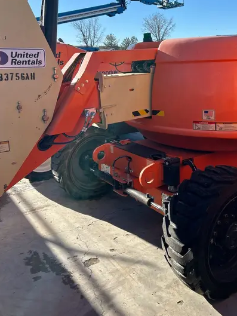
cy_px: 105
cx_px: 144
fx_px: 329
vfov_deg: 50.4
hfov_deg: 39.5
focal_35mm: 36
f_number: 1.5
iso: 50
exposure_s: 1/2513
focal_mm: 5.7
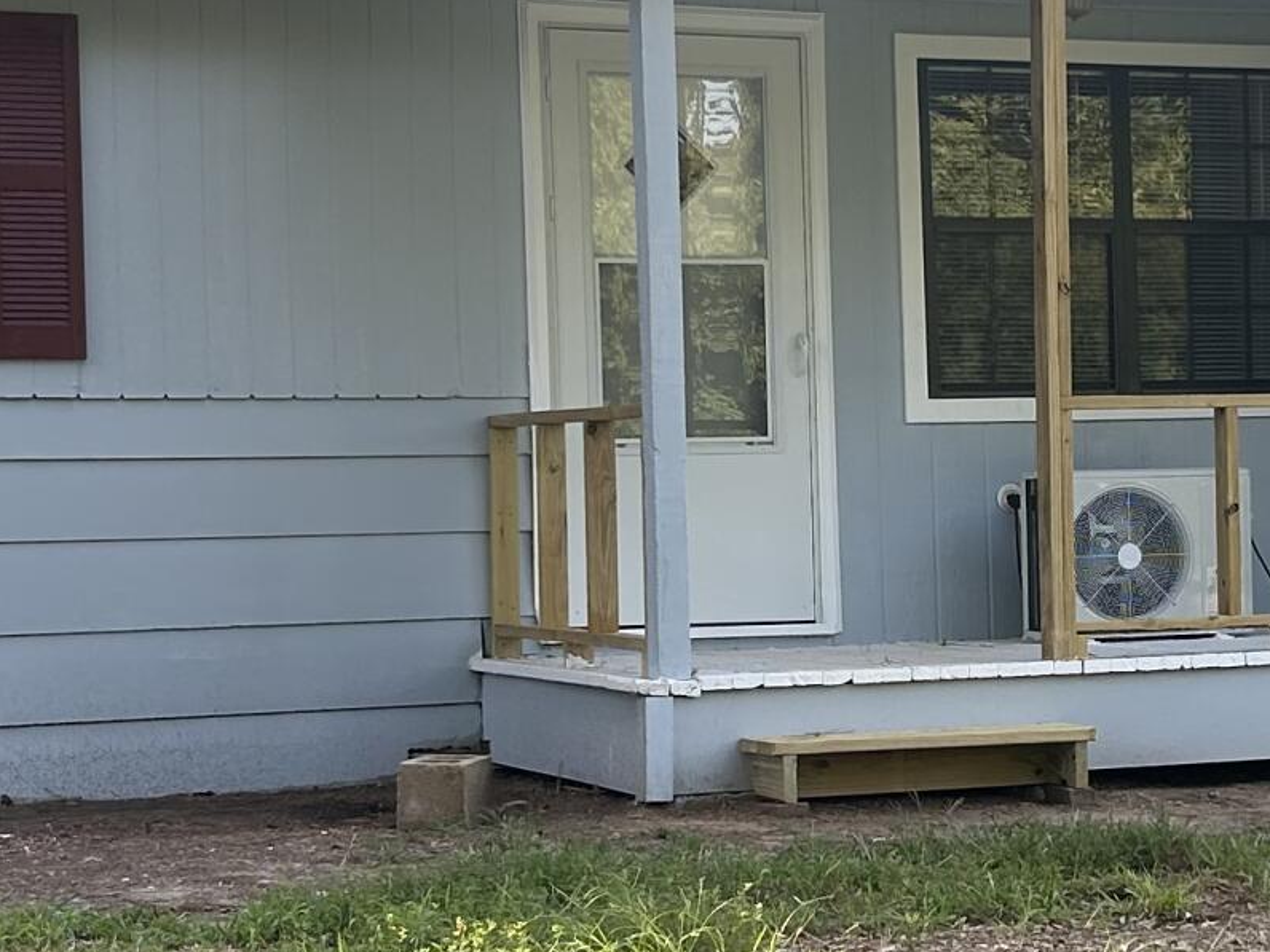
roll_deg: +1.8
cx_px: 1114
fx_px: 3595
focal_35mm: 98
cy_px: 565
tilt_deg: -2.0
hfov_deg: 19.7
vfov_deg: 15.1
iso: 50
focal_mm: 5.7
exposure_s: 1/526
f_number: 1.5
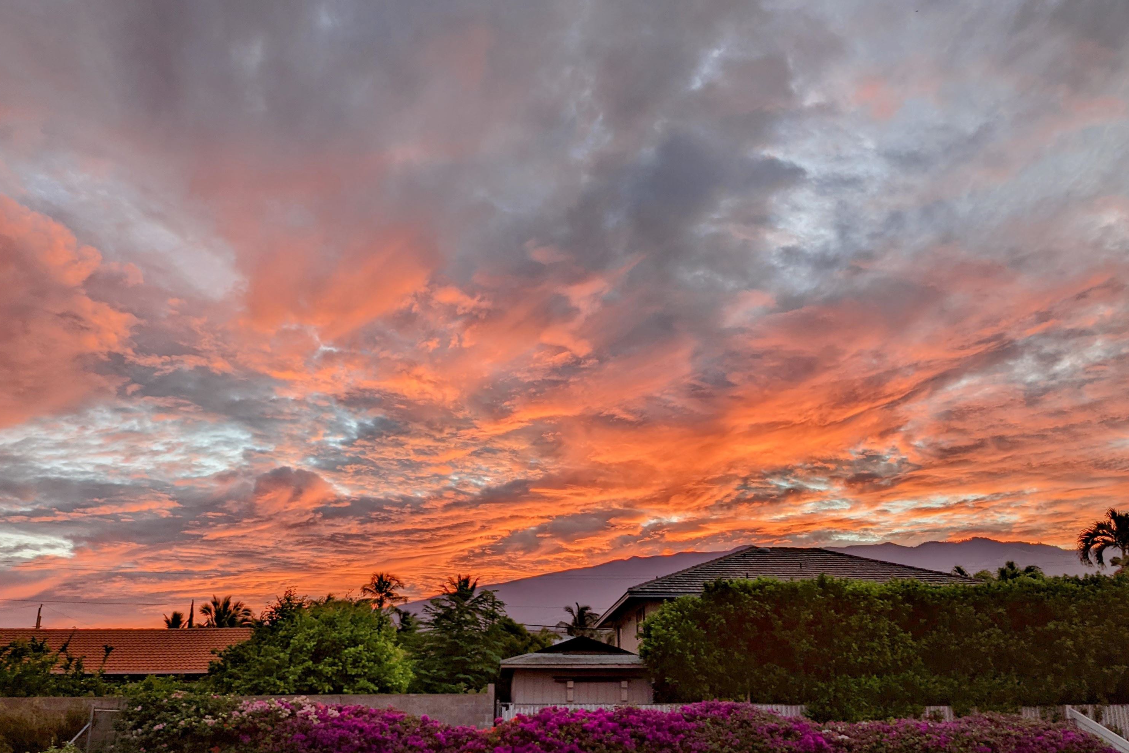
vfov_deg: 44.9
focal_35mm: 29
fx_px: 909
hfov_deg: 63.7
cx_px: 553
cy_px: 425
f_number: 1.73
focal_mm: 4.38
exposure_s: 1/213
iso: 49
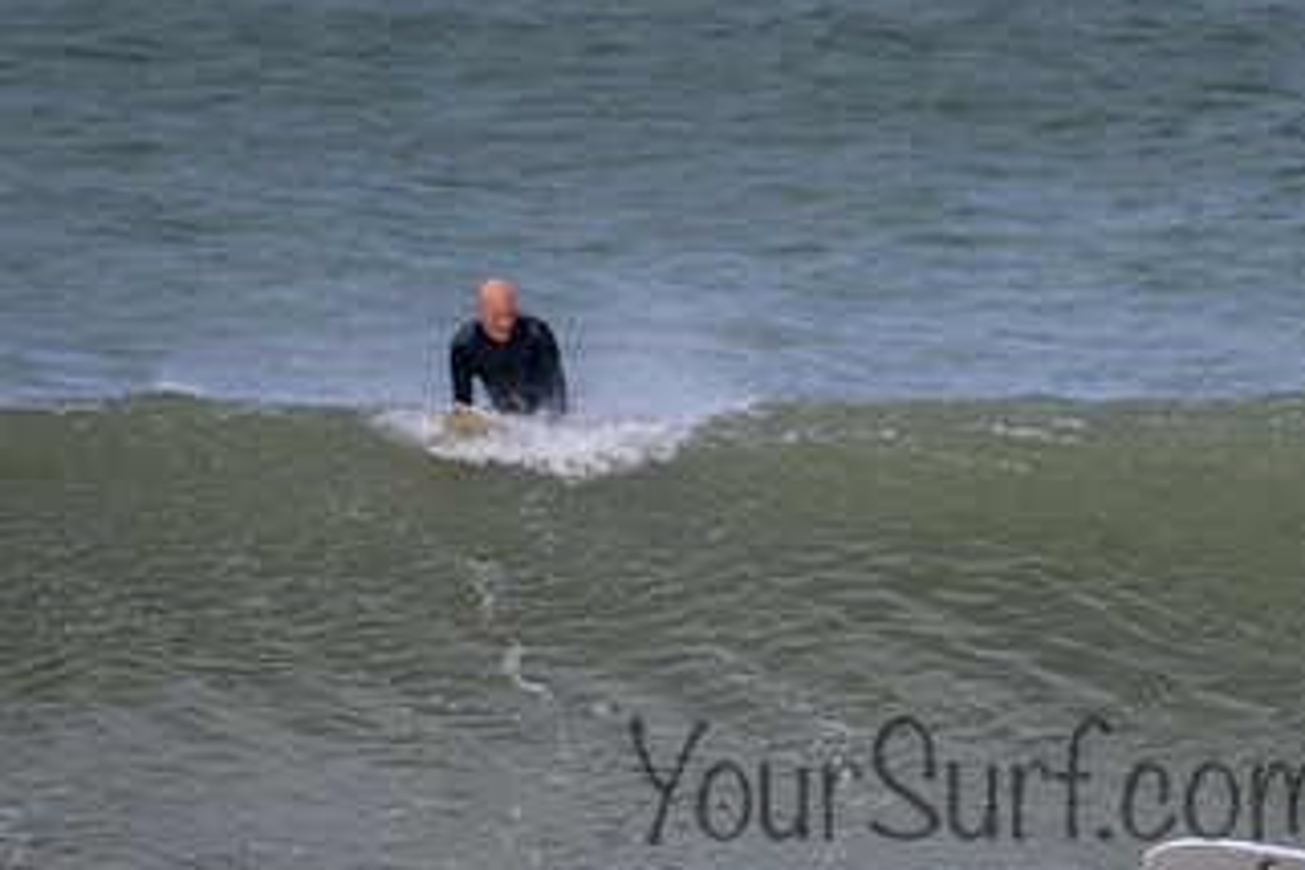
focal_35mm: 1446
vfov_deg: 1.0
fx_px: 52413
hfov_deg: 1.4
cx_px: 1049
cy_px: 746
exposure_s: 1/2000
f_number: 11
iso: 1000
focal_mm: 800
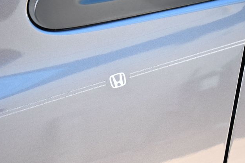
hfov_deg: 24.1
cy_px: 82
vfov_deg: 16.1
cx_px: 122
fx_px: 575
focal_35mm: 85
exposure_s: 1/125
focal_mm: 55
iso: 1250
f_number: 5.6
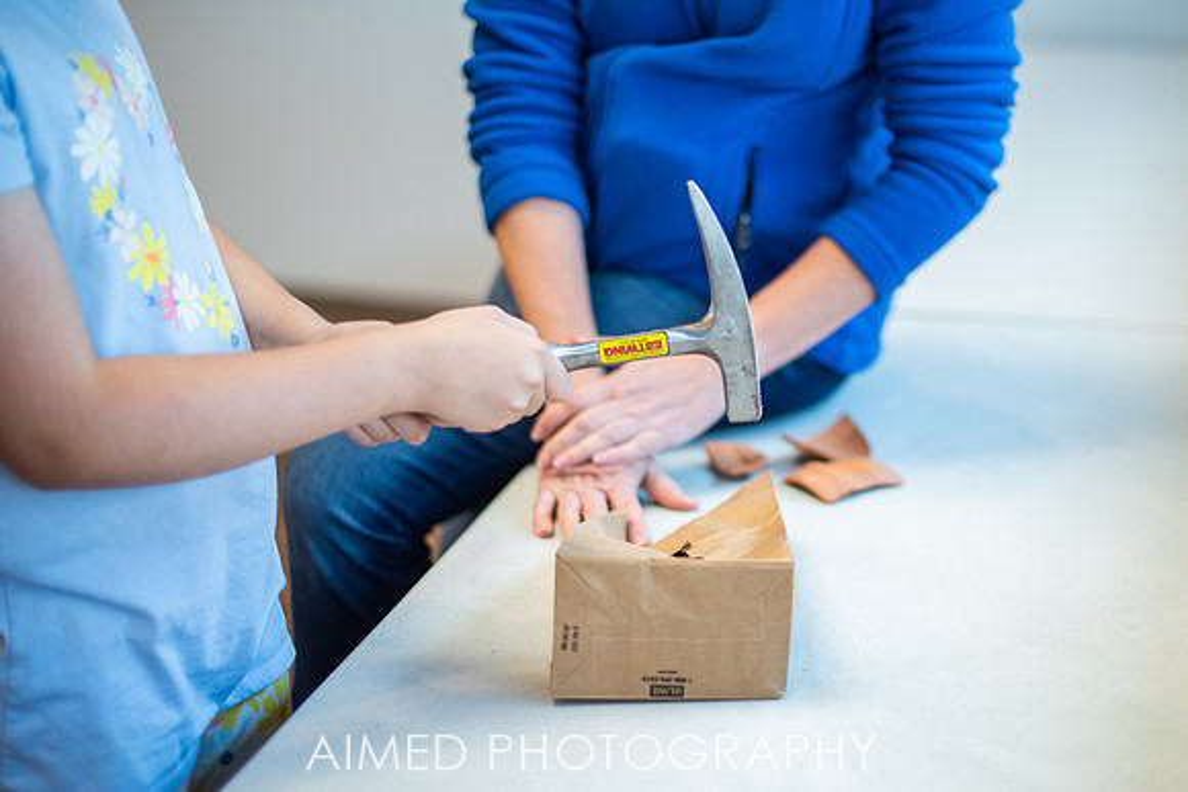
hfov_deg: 32.3
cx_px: 735
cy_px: 413
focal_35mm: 62
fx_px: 2041
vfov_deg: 22.0
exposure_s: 1/500
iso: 400
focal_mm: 50
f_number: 1.6
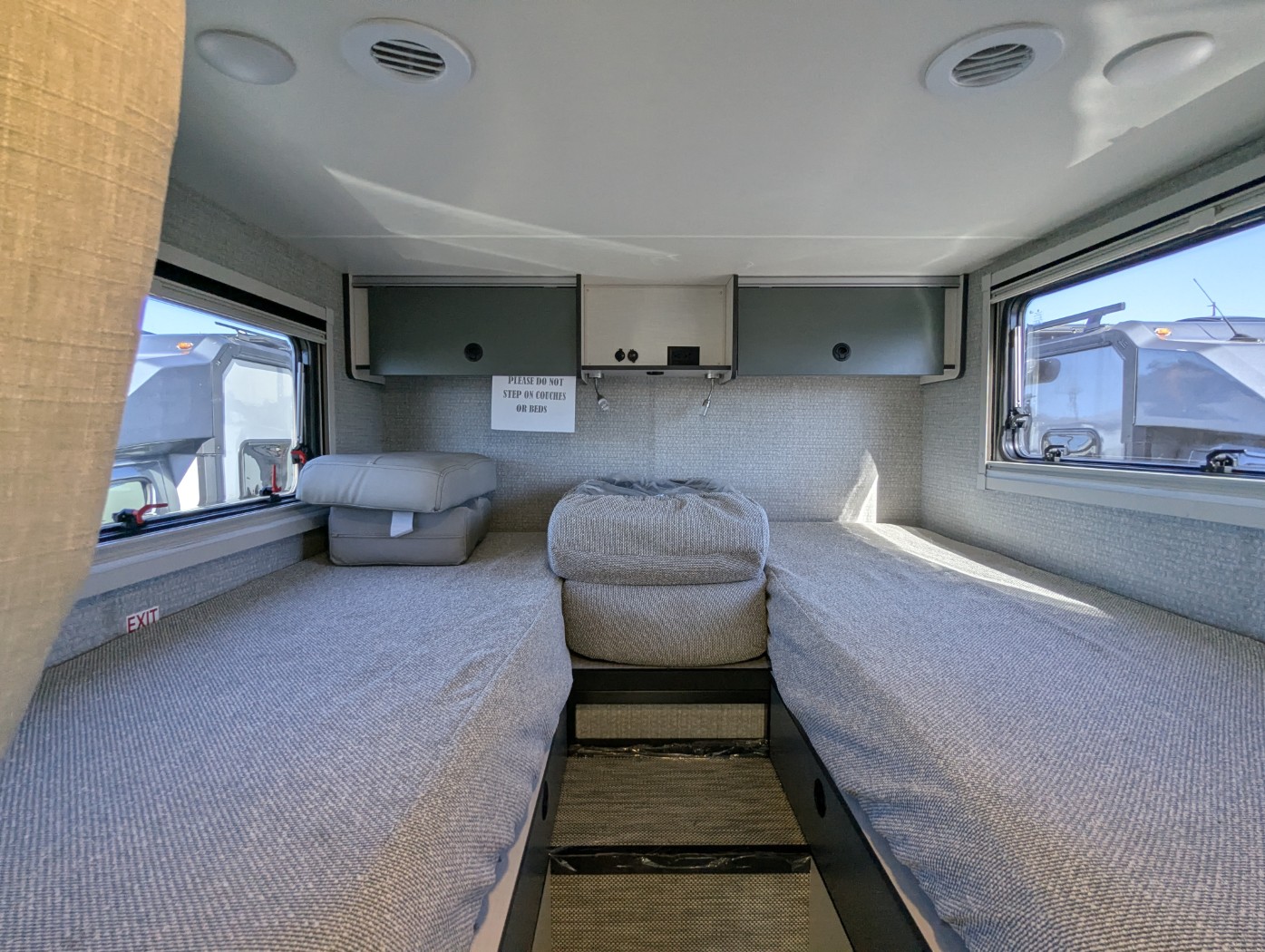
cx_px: 632
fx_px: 585
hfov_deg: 94.4
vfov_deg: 78.2
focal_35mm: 16
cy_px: 476
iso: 158
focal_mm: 2.35
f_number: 2.2
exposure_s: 1/147
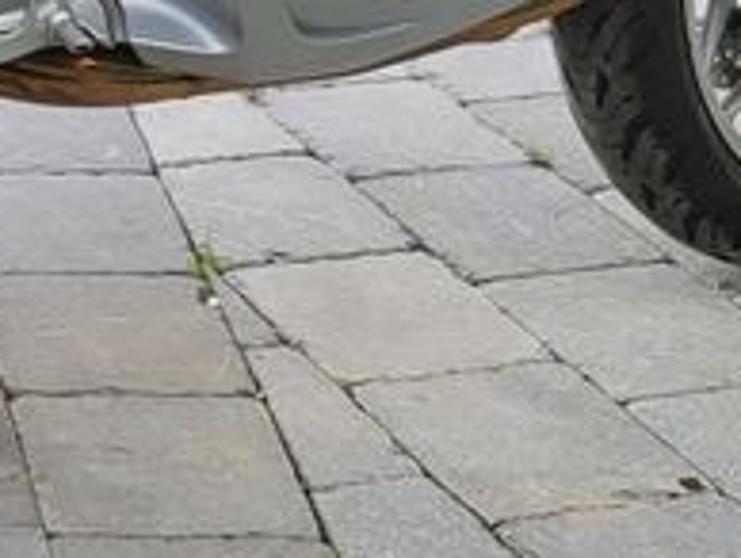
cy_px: -344
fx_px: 2872
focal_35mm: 134
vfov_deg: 10.6
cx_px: -409
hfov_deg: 13.7
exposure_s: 1/363
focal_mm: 5.4
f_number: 1.8
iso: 40
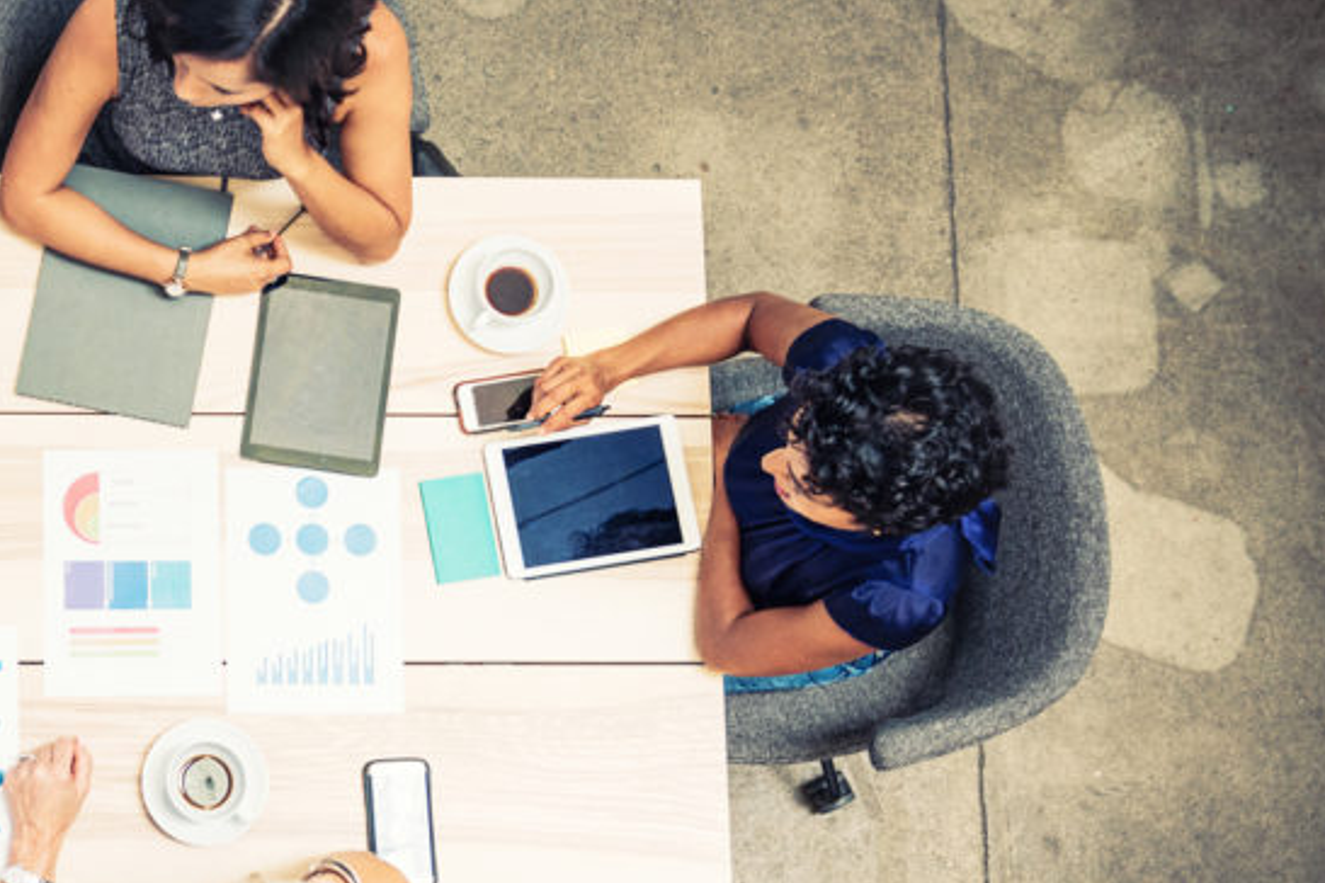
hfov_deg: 31.7
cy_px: 535
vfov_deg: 22.6
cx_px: 114
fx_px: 2208
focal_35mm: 60
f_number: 3.2
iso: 800
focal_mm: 32
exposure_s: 1/160
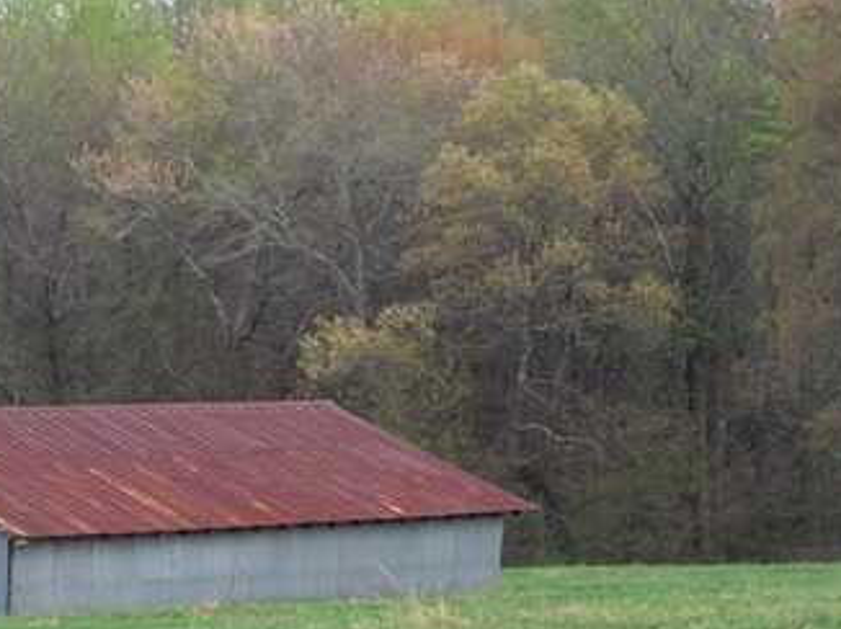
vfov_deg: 6.4
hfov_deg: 8.6
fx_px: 5584
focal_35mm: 230
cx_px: 214
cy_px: 451
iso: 80
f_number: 3.2
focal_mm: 19.4
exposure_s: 1/320
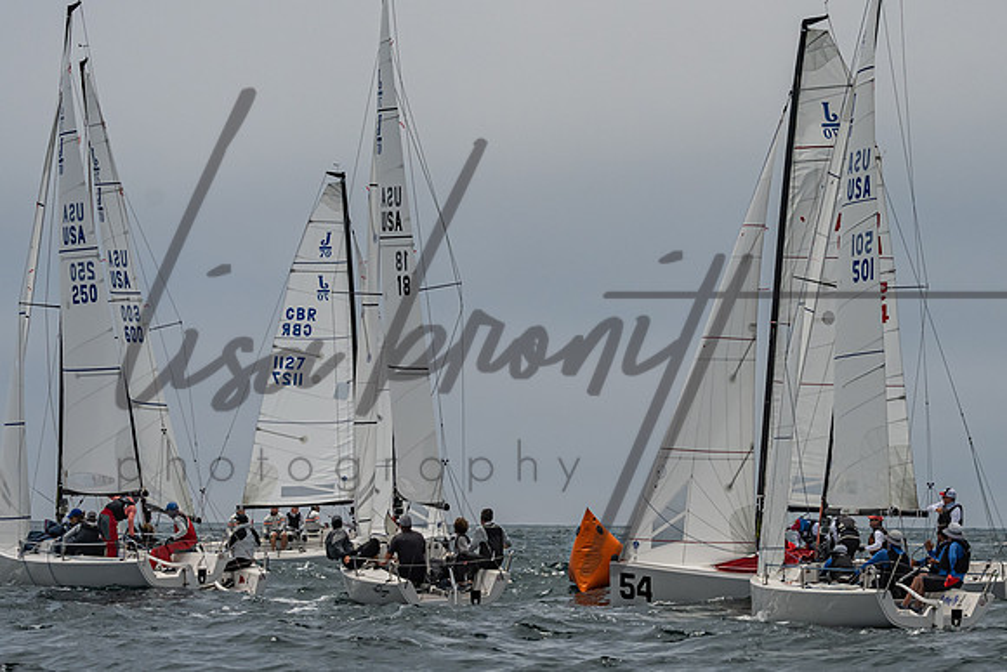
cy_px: 426
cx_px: 690
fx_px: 4314
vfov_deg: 8.9
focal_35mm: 154
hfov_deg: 13.3
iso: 400
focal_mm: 80
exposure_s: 1/3200
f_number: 6.3
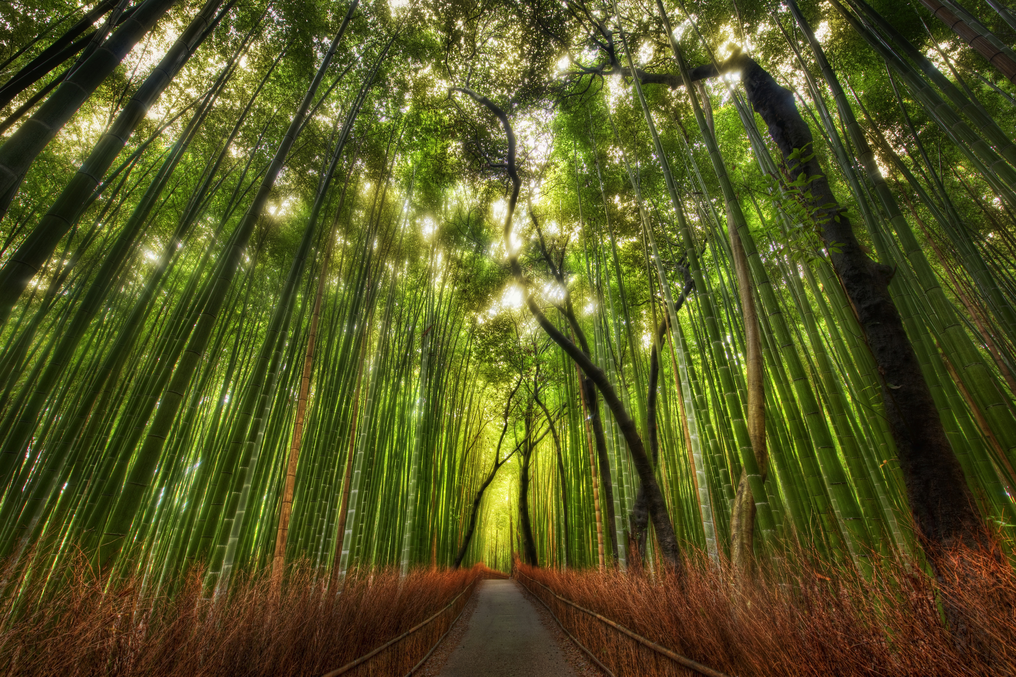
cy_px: 338
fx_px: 395
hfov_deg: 104.3
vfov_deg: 81.2
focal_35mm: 14
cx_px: 508
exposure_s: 4
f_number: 11
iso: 200
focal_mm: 14
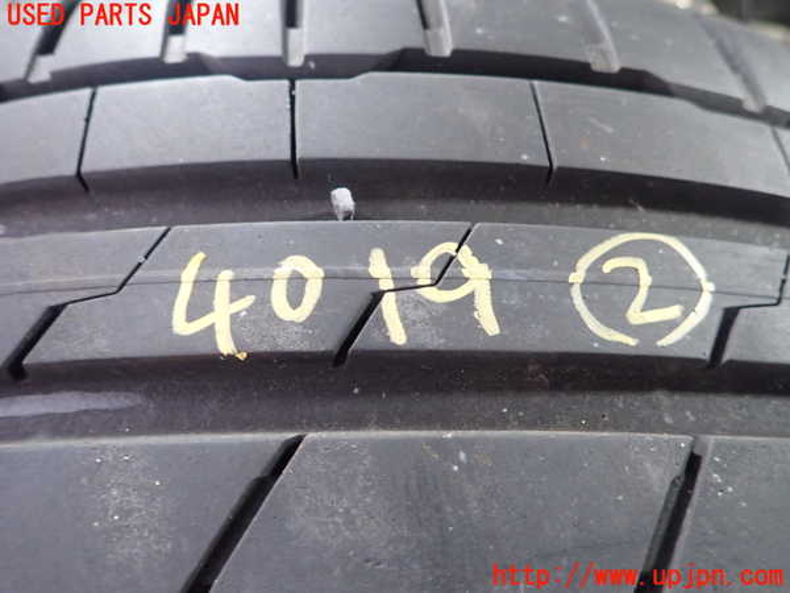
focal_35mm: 25
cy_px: 296
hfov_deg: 69.4
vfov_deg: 54.9
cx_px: 395
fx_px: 571
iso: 400
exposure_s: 1/30
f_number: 2
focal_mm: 4.5
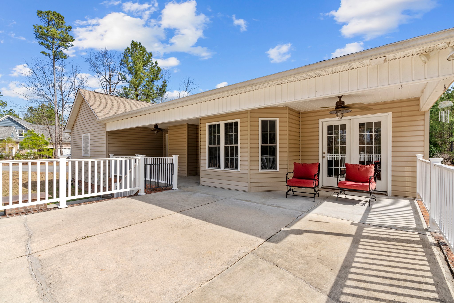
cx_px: 227
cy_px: 152
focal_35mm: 16
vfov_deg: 73.7
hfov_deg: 96.7
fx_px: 202
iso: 125
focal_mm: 16
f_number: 8
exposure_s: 1/200
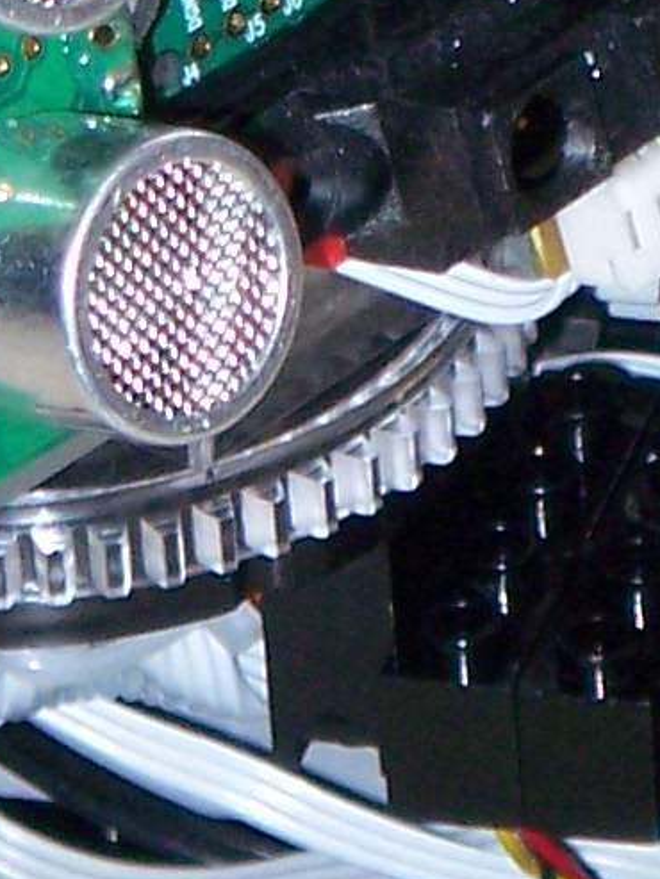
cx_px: 478
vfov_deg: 3.0
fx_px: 16644
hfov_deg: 2.3
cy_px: -296
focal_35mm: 655
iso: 125
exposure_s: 1/125
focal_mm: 18.9
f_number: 4.4
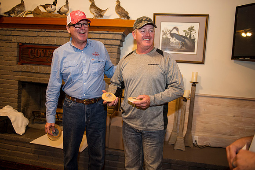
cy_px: 85
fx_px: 205
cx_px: 128
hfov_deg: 63.7
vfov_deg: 44.9
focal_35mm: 29
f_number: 2.8
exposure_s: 1/100
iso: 1600
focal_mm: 29
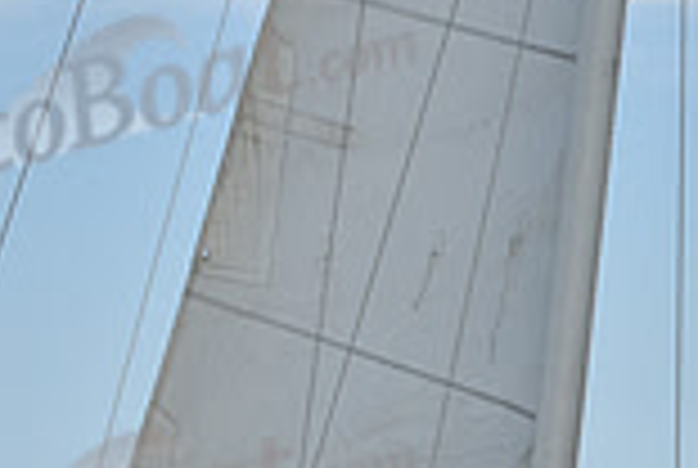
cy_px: 695
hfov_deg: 5.8
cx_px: 653
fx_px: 6896
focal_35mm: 355
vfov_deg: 3.9
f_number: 9
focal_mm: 95
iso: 320
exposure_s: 1/1000
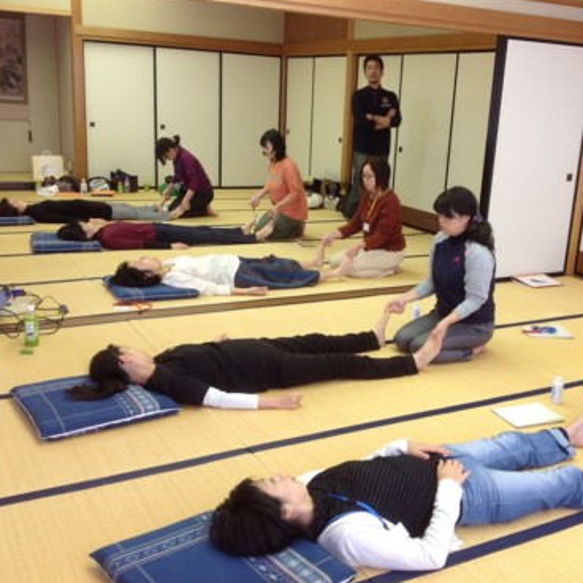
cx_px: 344
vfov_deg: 40.0
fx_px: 800
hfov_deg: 39.9
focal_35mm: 42
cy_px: 289
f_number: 2.4
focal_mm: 4.28
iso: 50
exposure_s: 1/20
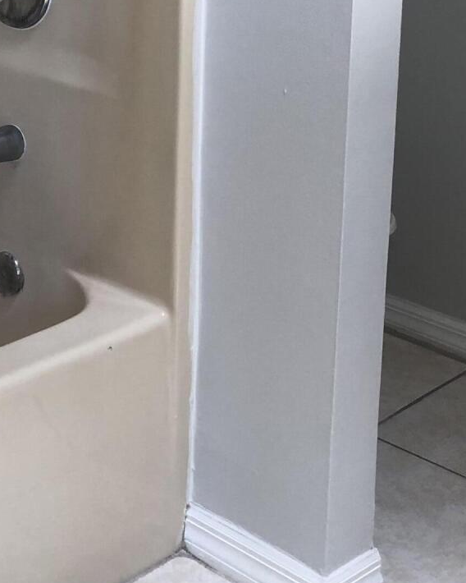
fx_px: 1327
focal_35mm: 77
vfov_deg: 22.9
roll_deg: -1.4
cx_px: -53
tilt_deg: -9.3
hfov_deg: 19.1
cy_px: -95
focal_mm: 3.99
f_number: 1.8
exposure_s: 1/40
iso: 25
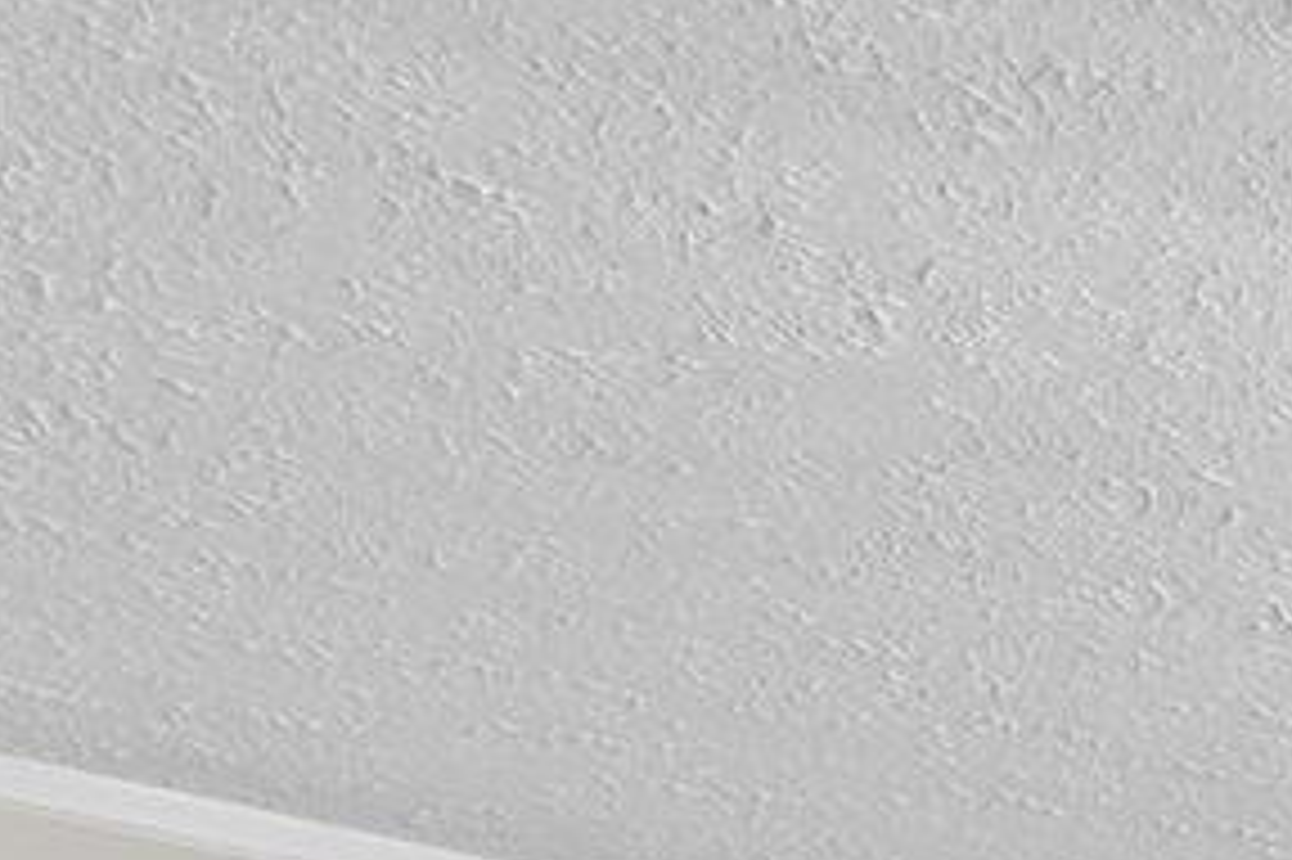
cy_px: 2375
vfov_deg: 10.6
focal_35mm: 100
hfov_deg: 15.0
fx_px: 3587
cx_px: 2859
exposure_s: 1/1.25
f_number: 9
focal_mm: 14
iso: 400
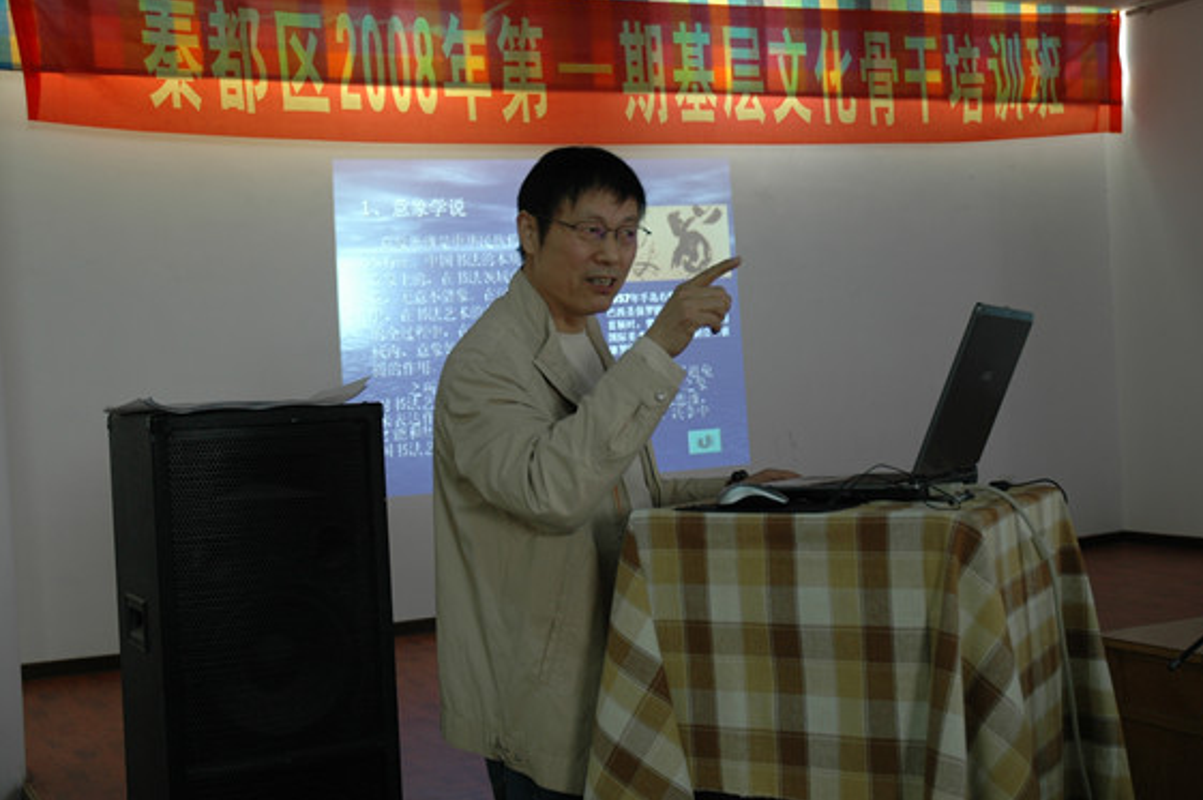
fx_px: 1554
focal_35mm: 47
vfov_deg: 28.9
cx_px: 592
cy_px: 387
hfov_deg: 42.3
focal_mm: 29
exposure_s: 1/20
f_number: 4
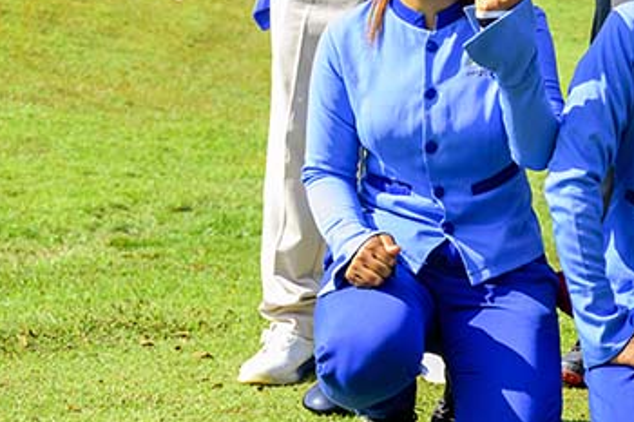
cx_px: 850
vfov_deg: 10.5
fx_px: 2271
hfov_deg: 15.1
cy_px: -25
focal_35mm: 129
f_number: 5
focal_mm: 47
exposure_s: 1/1600
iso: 1250
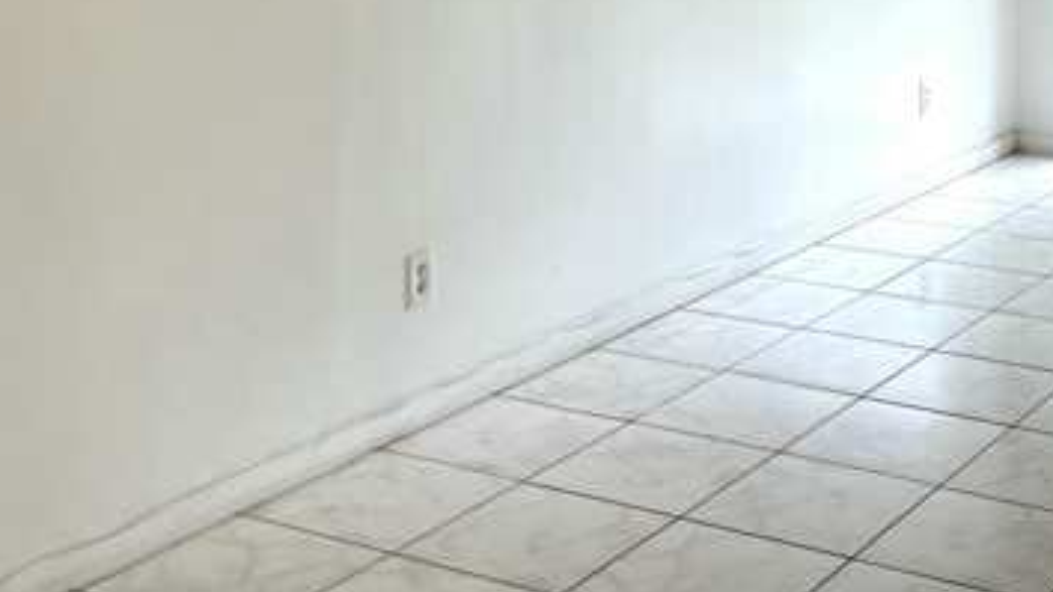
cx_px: 901
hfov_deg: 31.6
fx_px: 1787
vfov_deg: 17.2
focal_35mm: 64
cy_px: -271
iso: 64
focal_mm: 4.2
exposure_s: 1/120
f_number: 1.6
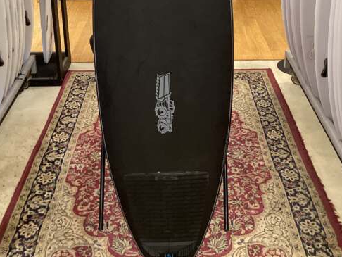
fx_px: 504
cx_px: 175
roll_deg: -1.7
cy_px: 20
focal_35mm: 51
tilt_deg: -19.5
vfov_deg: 27.4
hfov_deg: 37.5
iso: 125
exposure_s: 1/50
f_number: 2.4
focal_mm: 3.3
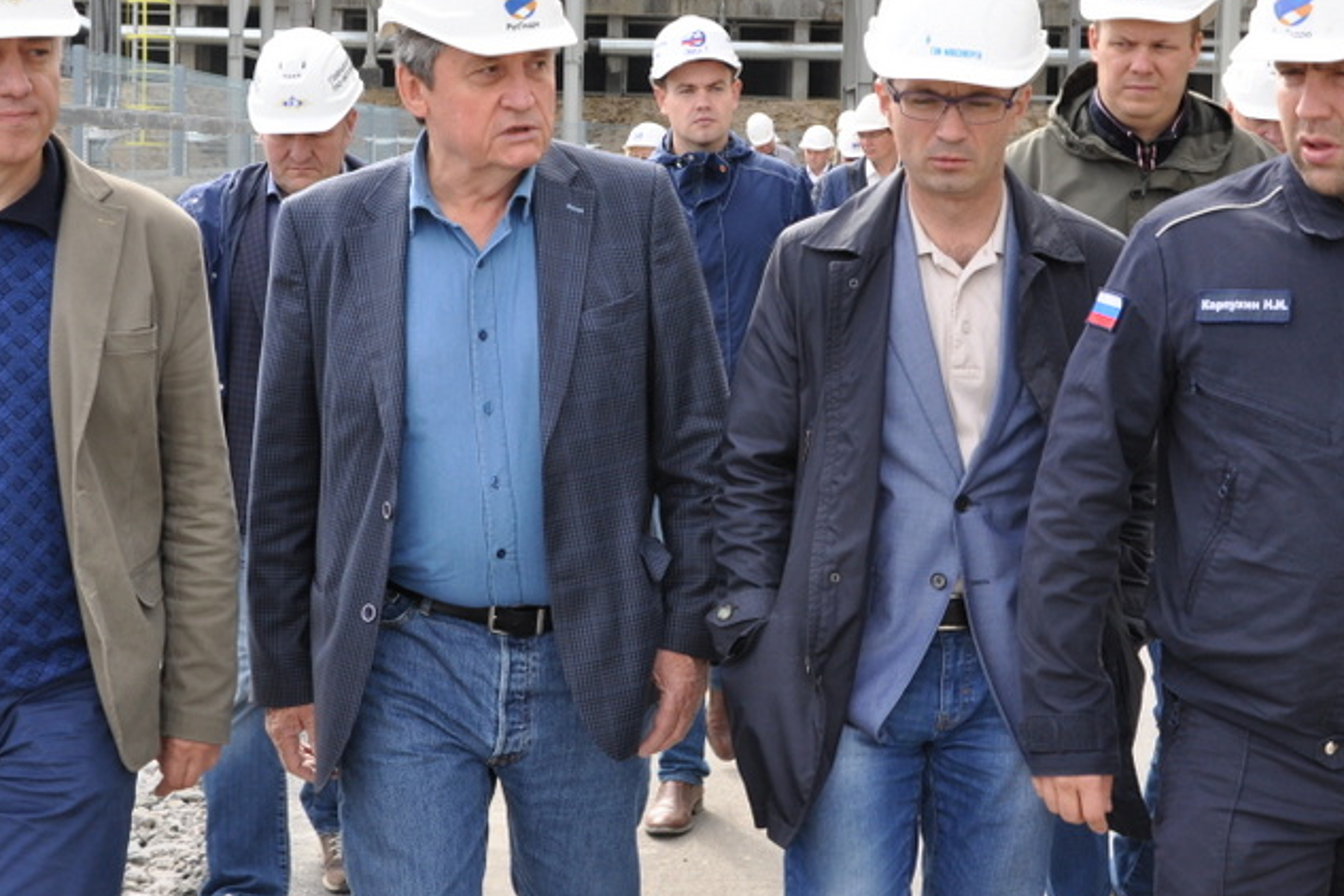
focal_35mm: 63
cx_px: 673
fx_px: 2352
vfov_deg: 21.5
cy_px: 304
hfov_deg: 31.9
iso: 400
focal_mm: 26
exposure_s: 1/250
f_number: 8
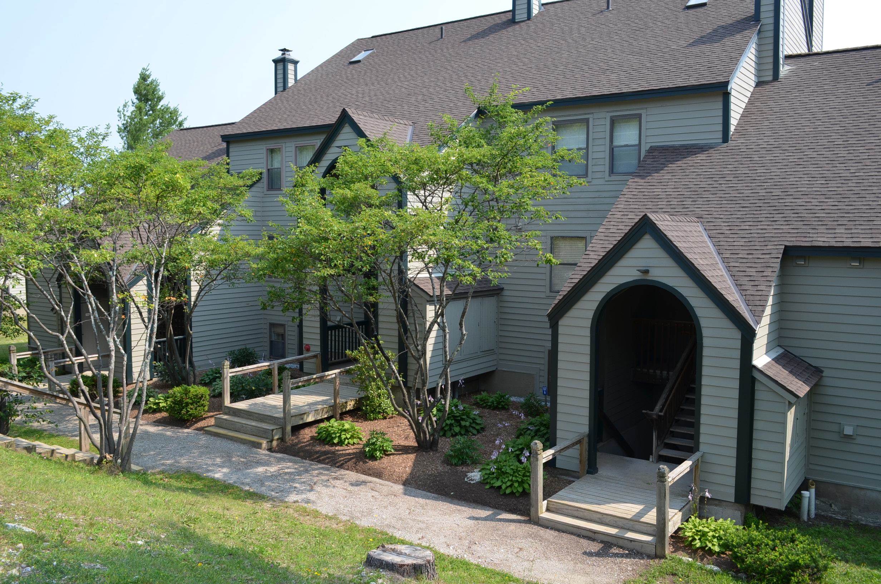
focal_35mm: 30
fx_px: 733
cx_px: 440
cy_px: 292
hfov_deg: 62.0
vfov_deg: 43.4
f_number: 8
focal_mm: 20
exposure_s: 1/250
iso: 200
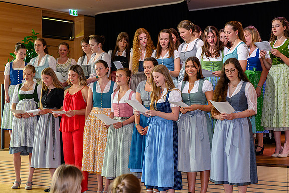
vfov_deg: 19.0
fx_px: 574
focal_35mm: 72
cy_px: 94
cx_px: 141
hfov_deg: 28.2
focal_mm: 70
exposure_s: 1/250
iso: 2000
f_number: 4.5
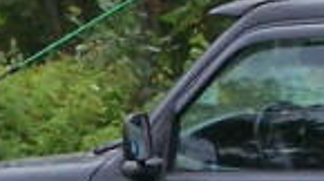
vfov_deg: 4.1
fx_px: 2513
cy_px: 177
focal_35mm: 293
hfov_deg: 7.3
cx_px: 7
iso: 200
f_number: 2.8
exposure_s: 1/640
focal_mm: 6.3
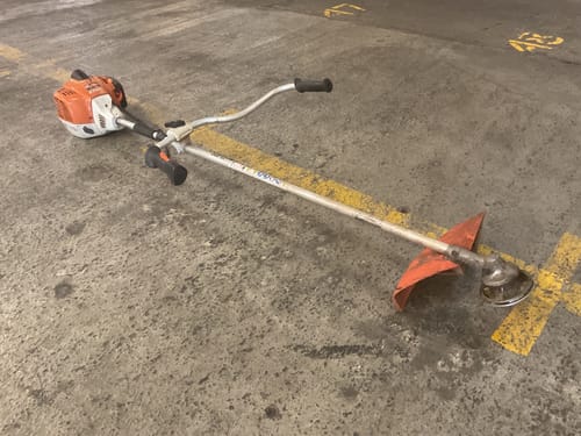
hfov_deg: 61.7
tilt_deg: -37.0
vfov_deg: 48.2
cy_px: 218
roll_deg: +2.3
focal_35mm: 29
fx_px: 487
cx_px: 290
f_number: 1.8
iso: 250
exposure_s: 1/33
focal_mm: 3
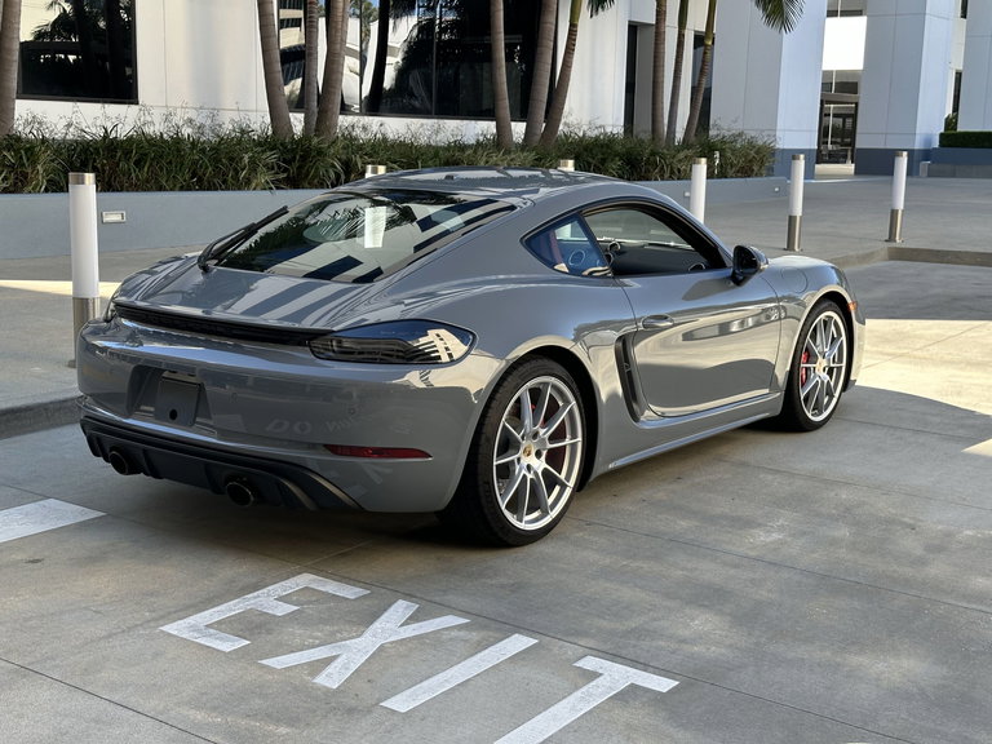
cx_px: 496
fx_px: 1376
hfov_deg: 39.7
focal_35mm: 48
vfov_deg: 30.3
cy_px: 372
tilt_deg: -10.9
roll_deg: -1.7
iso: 64
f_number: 1.78
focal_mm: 6.86
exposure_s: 1/503
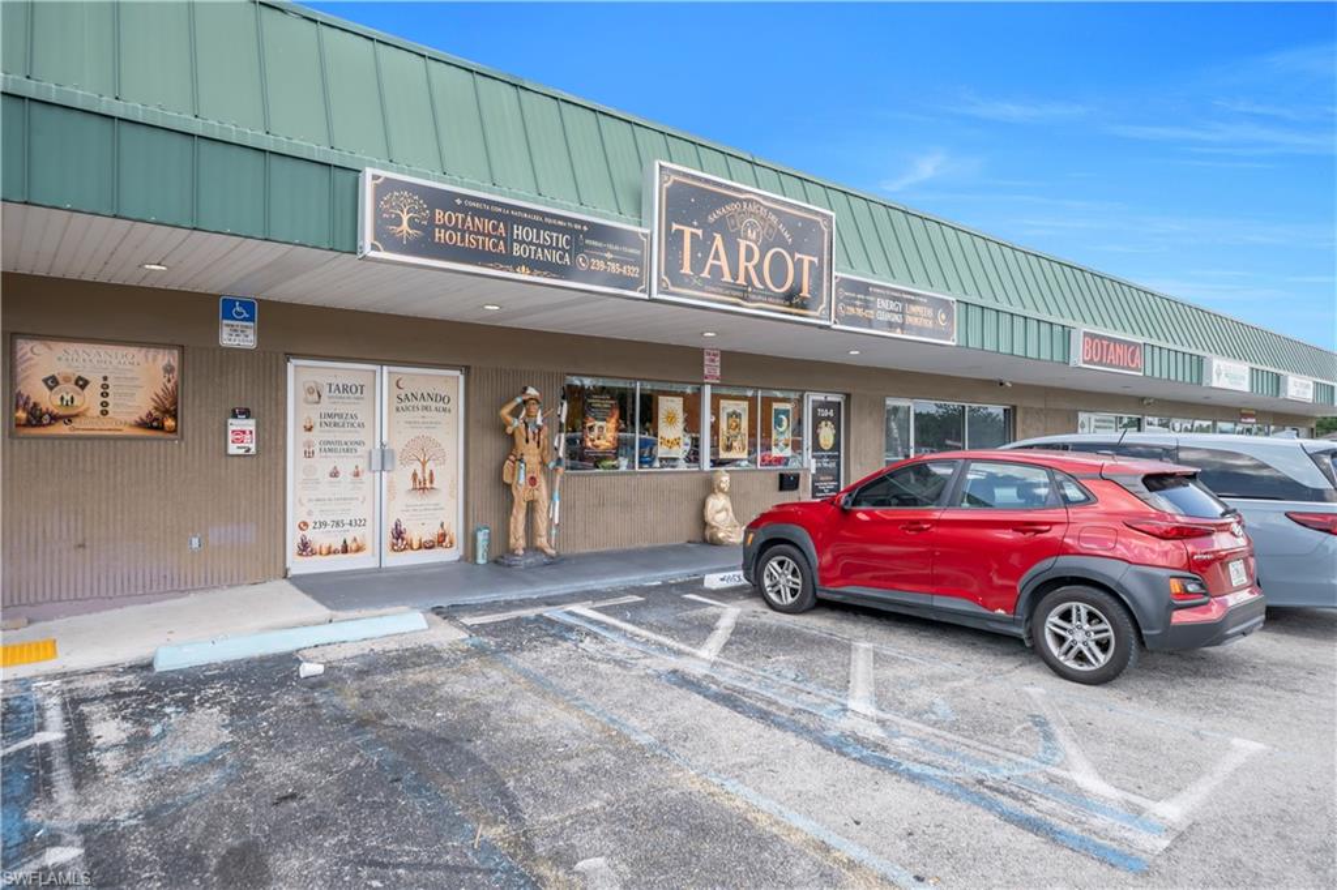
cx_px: 668
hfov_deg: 81.2
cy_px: 445
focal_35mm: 21
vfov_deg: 59.5
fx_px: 780
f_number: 6.3
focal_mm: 14
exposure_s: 1/160
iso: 100
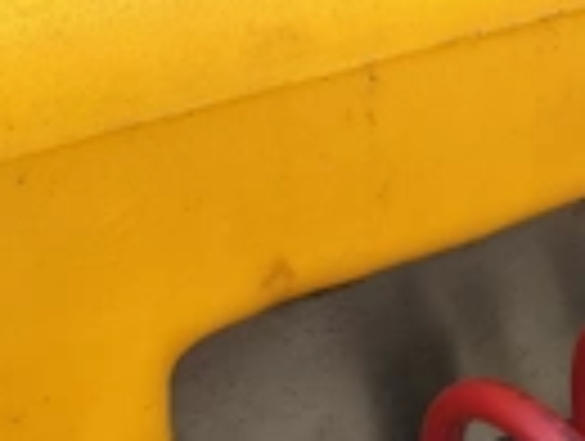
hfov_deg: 20.5
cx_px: 716
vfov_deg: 15.4
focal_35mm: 89
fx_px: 1507
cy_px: 657
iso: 25
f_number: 1.8
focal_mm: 3
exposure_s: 1/944
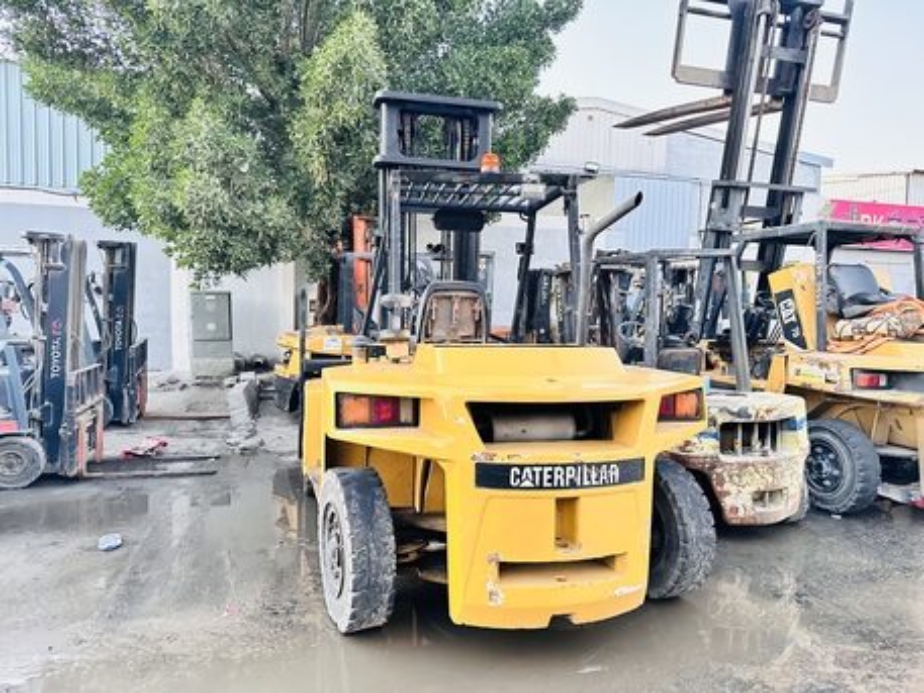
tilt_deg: -4.8
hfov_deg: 71.6
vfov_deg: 56.8
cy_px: 346
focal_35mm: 24
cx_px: 462
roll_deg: -2.0
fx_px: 641
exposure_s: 1/60
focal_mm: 6.86
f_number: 1.78
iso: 640
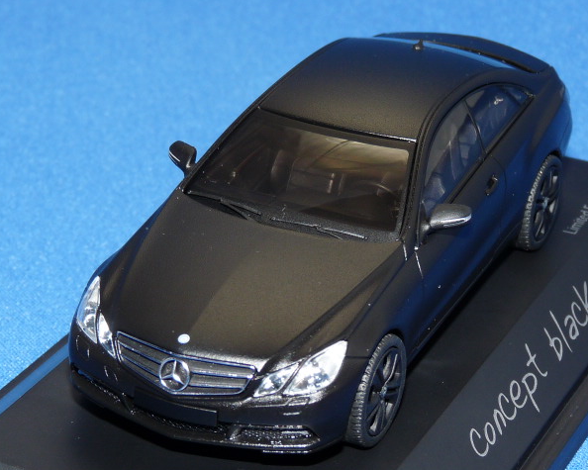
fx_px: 2105
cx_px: 294
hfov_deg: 15.9
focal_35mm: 121
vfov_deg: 12.7
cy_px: 235
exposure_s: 1/30
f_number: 4
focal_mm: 11.5
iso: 100
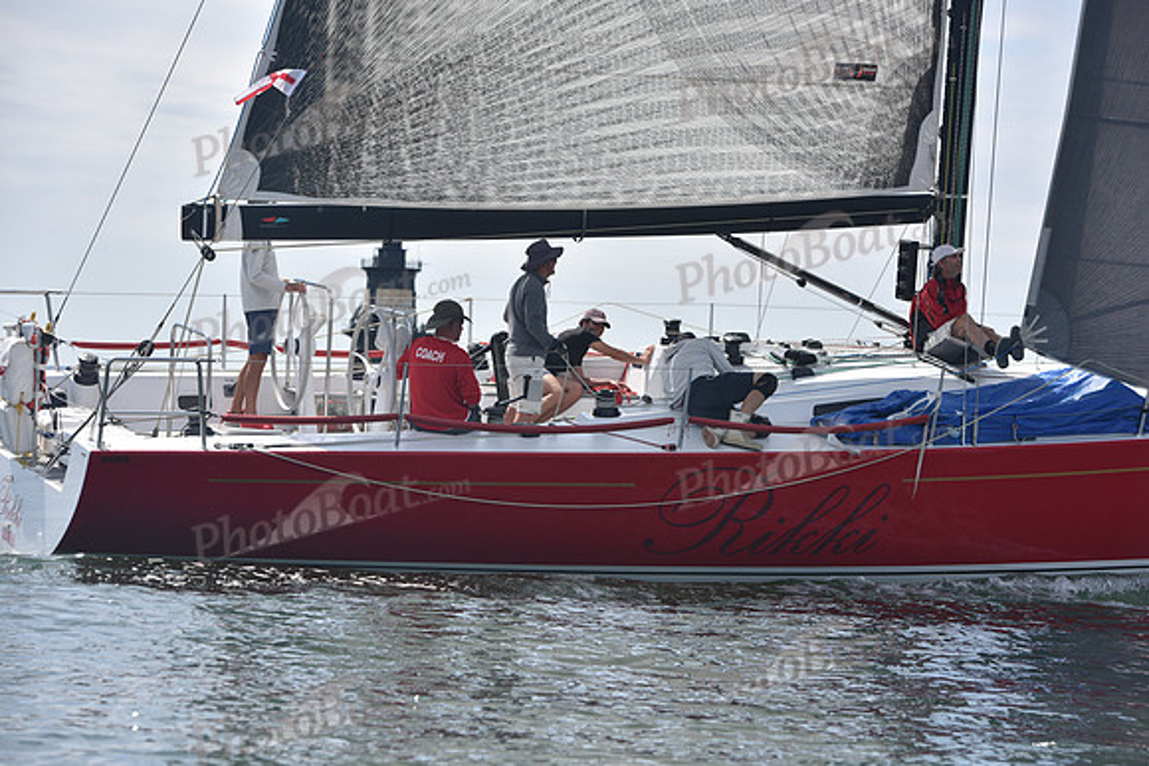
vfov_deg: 12.5
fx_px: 3511
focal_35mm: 110
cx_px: 574
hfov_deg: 18.6
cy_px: 383
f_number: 5
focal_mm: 110
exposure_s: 1/800
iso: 250
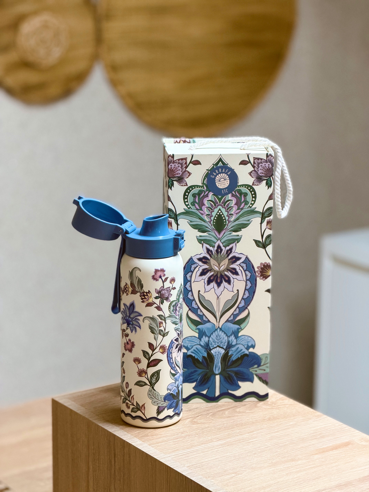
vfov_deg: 19.6
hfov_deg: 14.8
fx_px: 1421
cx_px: 184
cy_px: 246
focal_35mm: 100
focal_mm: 16.89
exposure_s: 1/60
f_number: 2.8
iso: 400
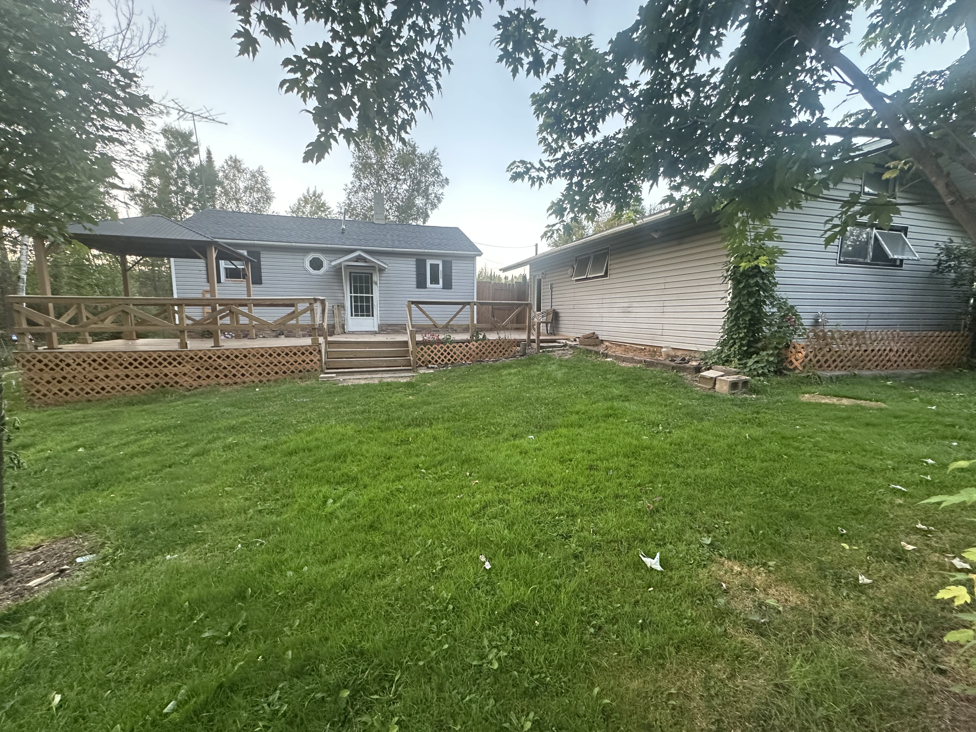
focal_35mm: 14
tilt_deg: -7.7
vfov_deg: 85.7
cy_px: 366
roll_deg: -1.1
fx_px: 395
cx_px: 488
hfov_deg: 102.1
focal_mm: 2.22
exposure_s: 1/98
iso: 320
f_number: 2.2
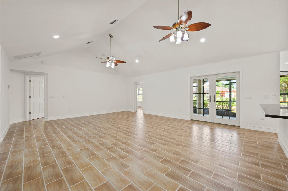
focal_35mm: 14
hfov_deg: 104.3
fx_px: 112
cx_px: 144
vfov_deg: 81.1
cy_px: 96
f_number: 9
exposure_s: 1/8
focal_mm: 14
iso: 320
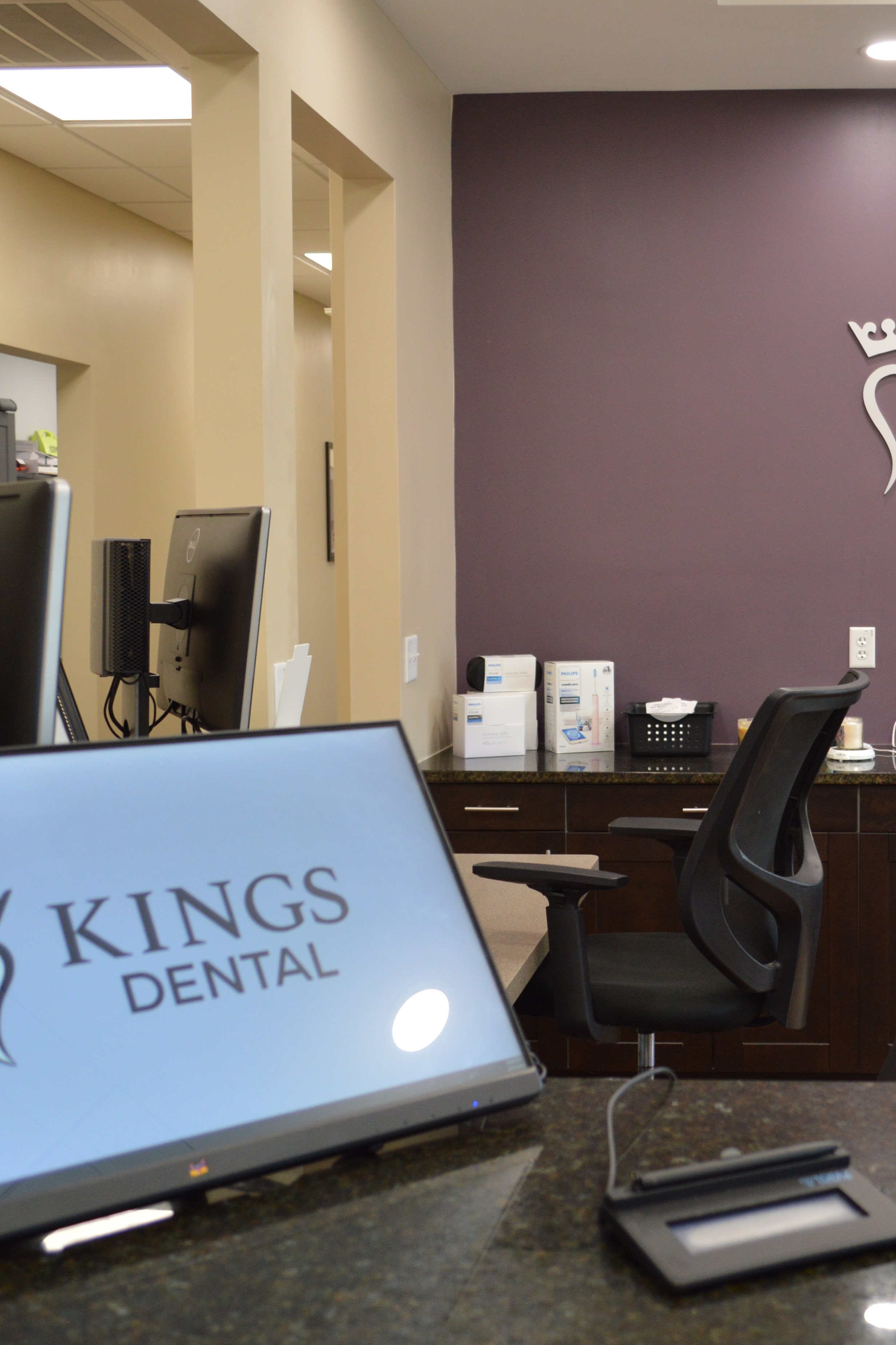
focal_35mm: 44
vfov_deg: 44.5
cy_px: 626
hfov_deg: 29.6
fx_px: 1643
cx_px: 746
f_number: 4
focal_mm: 18
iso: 400
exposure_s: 1/60
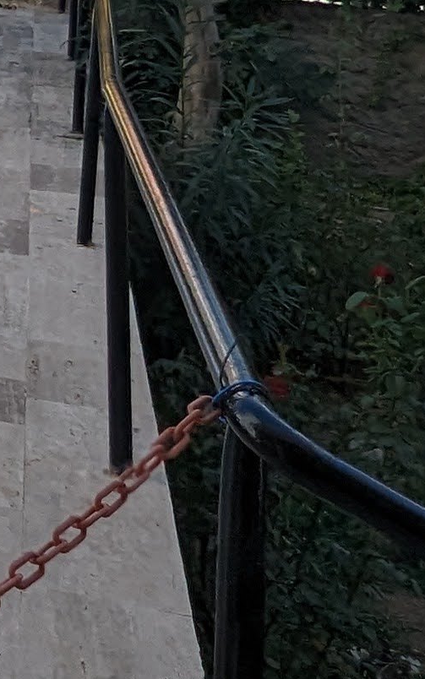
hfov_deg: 13.5
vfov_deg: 26.0
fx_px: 1296
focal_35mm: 70
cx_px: -598
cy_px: -149
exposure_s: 1/1821
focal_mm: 1.95
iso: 42
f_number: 2.2
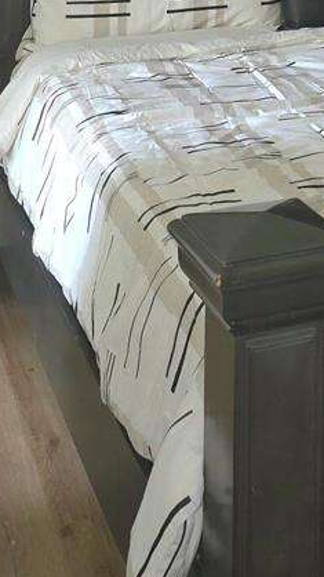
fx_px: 1100
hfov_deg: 16.5
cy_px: -213
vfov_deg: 24.7
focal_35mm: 72
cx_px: 299
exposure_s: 1/15
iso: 125
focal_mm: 6.3
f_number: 1.7
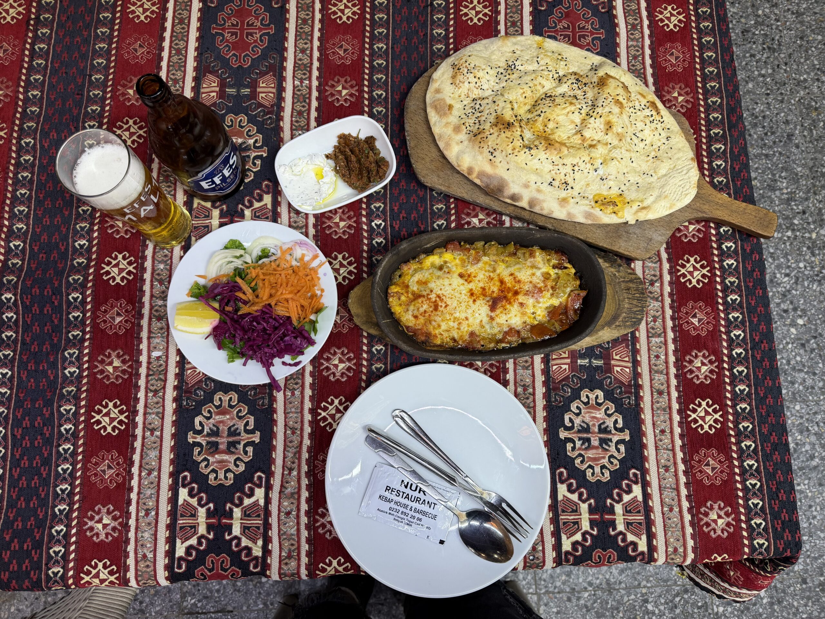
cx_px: 412
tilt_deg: -79.4
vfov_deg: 56.8
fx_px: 572
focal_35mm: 24
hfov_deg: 71.6
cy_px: 310
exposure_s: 1/100
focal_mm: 6.76
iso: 100
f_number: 1.78
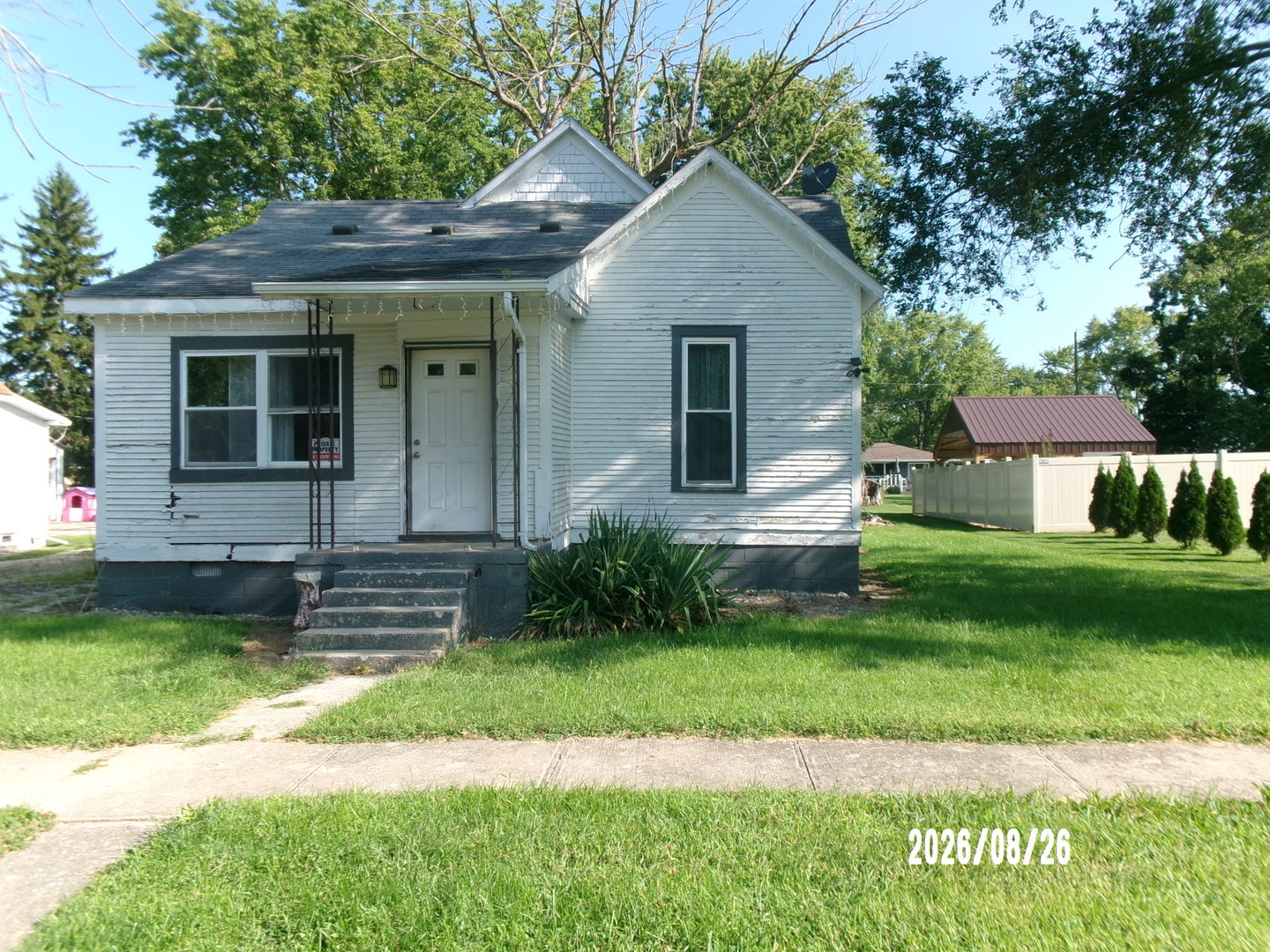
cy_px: 476
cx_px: 635
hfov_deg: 63.4
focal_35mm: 28
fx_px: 1027
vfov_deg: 49.7
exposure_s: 1/56
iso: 100
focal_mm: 5.1
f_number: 10.8
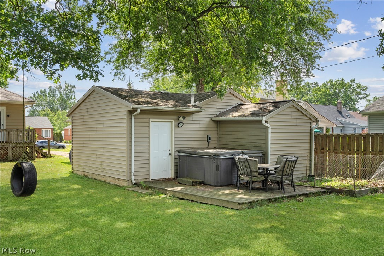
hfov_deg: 54.4
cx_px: 192
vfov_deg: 37.9
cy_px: 128
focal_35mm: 35
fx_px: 373
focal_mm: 35
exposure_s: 1/160
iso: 250
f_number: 9
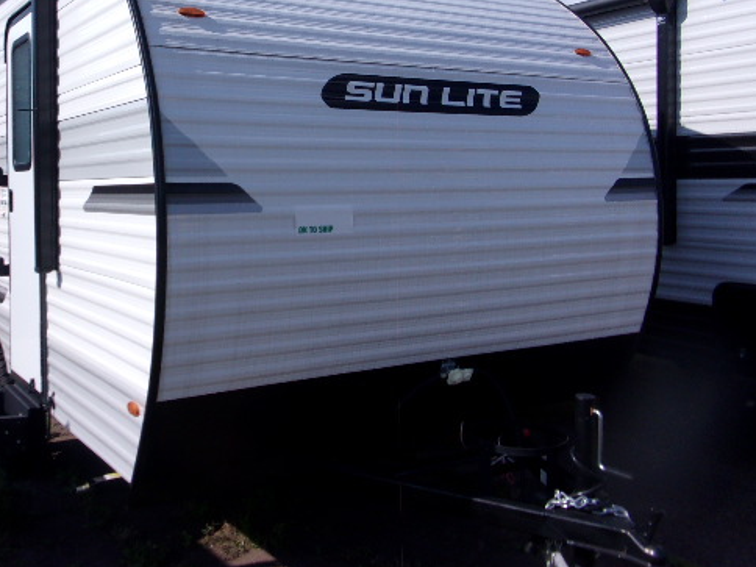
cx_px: 291
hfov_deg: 49.7
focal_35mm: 37
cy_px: 211
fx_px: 808
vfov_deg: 38.4
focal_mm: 5.1
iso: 80
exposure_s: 1/140
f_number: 10.8
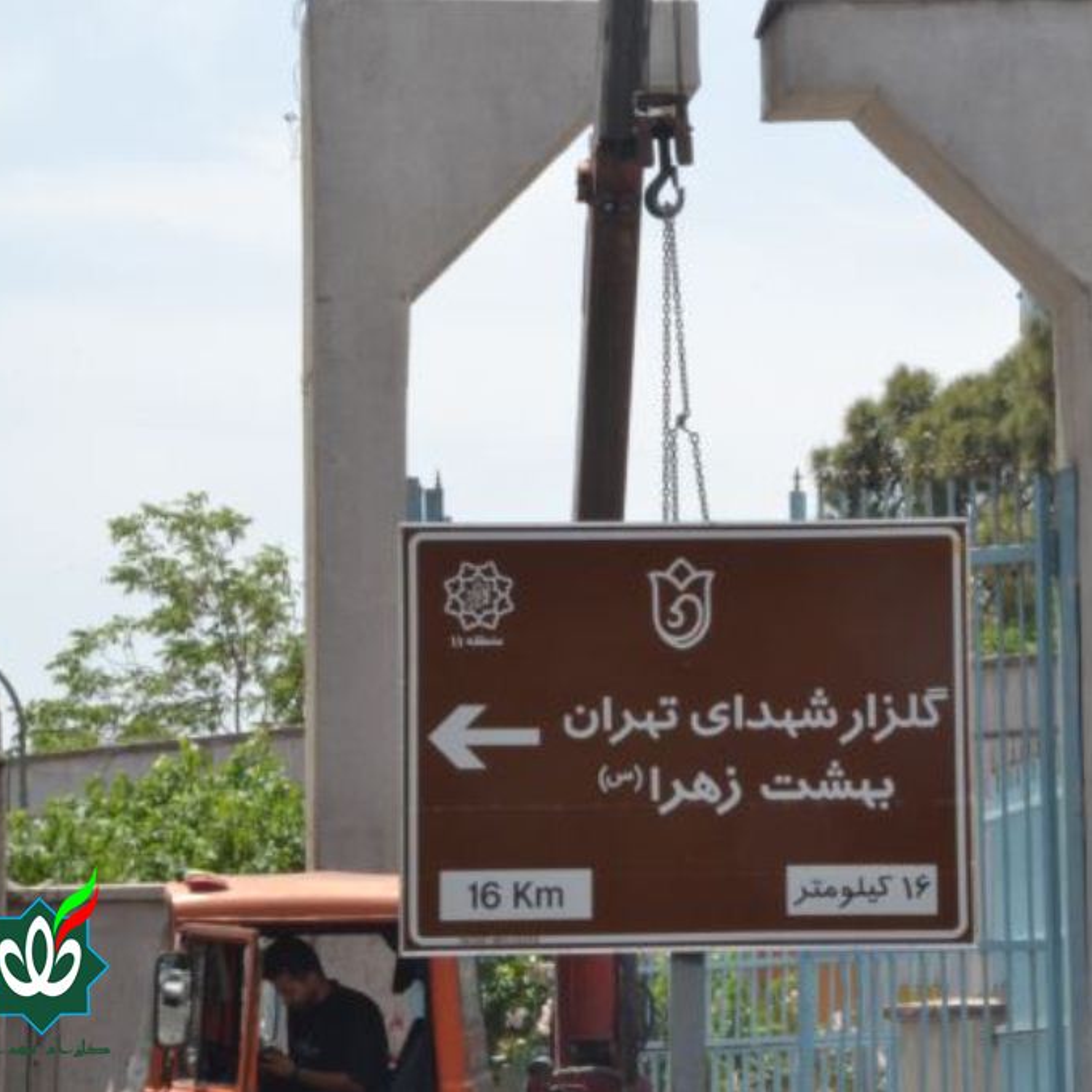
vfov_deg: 8.7
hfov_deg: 8.7
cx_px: 753
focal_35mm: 202
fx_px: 7197
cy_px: 547
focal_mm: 105
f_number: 36
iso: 800
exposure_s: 1/50
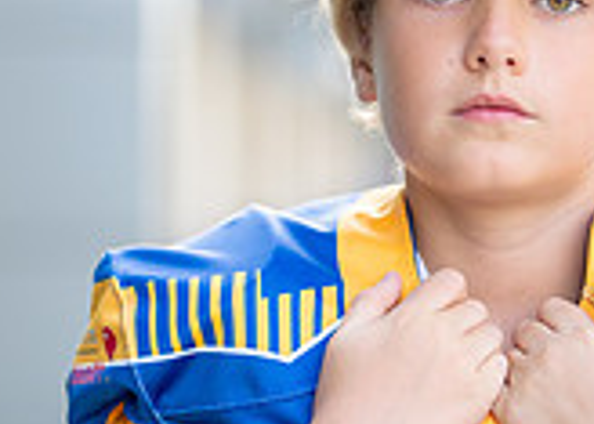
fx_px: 3406
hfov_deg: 9.9
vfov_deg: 7.1
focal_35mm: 202
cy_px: 324
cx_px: 496
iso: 200
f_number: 1.2
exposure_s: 1/2000
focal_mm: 50
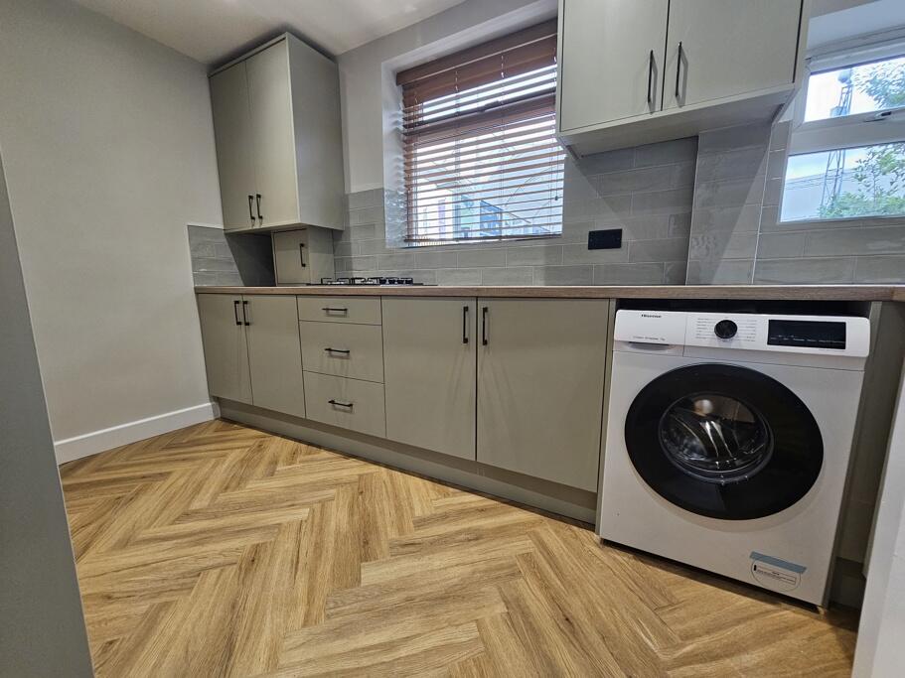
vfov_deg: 89.9
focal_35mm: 13
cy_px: 339
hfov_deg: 106.2
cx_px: 452
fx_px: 340
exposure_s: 1/71
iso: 200
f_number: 2.2
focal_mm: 2.2
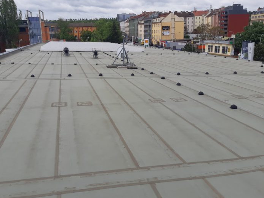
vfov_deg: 46.8
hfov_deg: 59.8
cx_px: 115
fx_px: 229
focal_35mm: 30
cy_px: 97
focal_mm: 3.93
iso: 40
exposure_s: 1/1408
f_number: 1.7
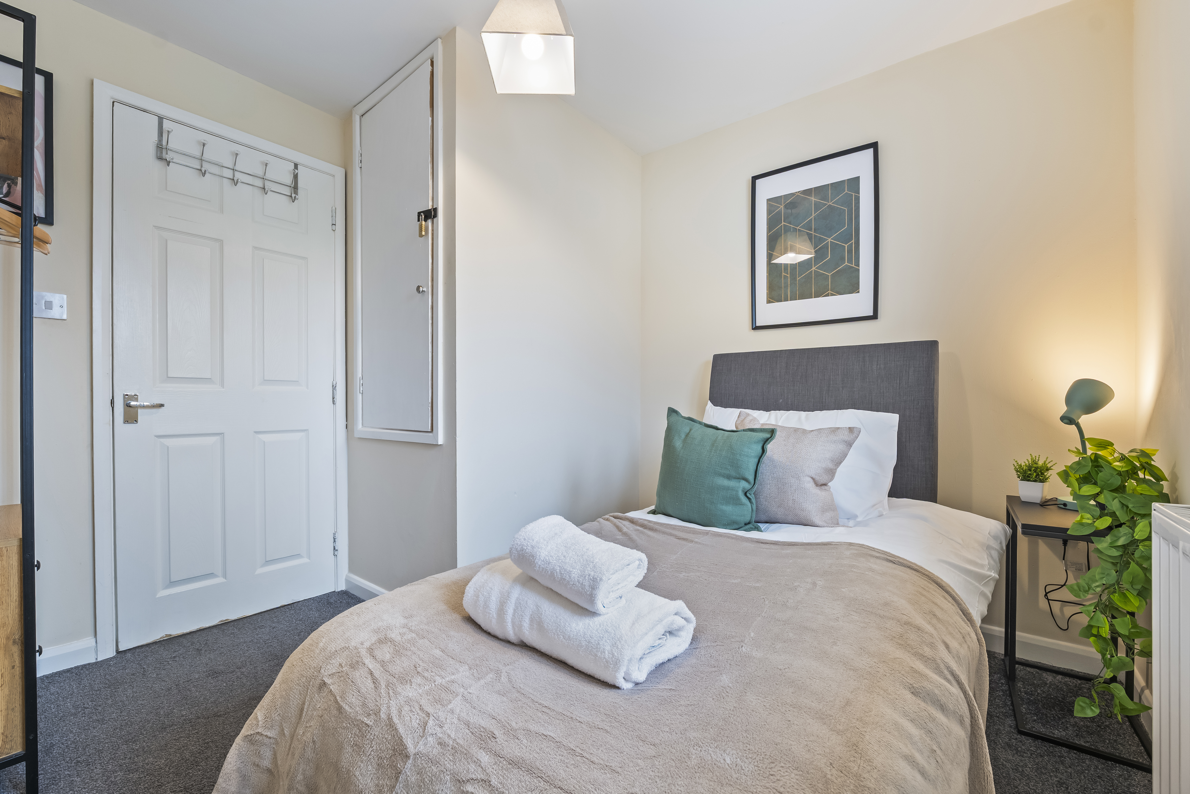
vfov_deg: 81.2
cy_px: 397
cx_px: 595
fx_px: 463
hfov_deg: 104.3
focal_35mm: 14
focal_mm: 14
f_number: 9
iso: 640
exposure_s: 1/4
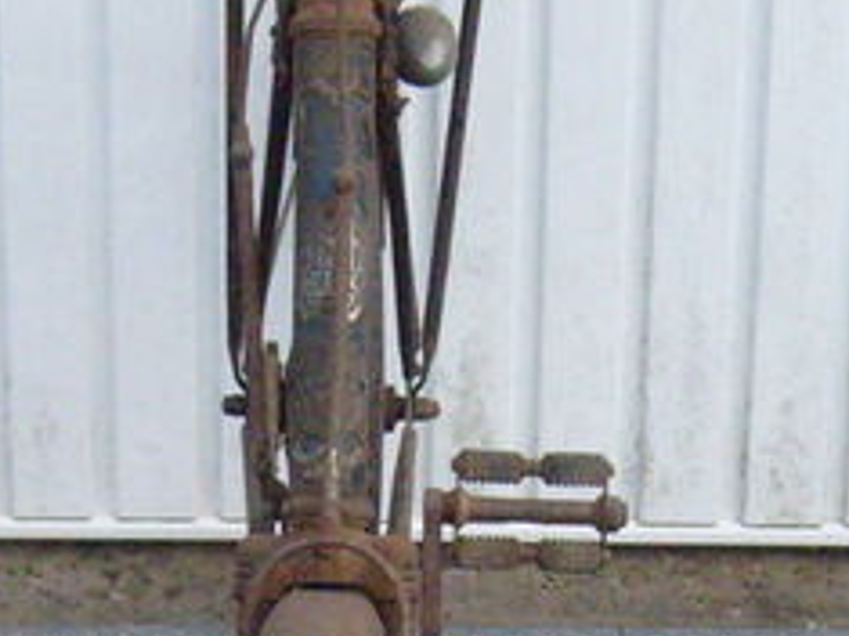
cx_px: 379
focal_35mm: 149
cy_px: 831
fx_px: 3653
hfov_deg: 13.3
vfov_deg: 9.8
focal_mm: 5.8
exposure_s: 1/350
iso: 400
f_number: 7.1
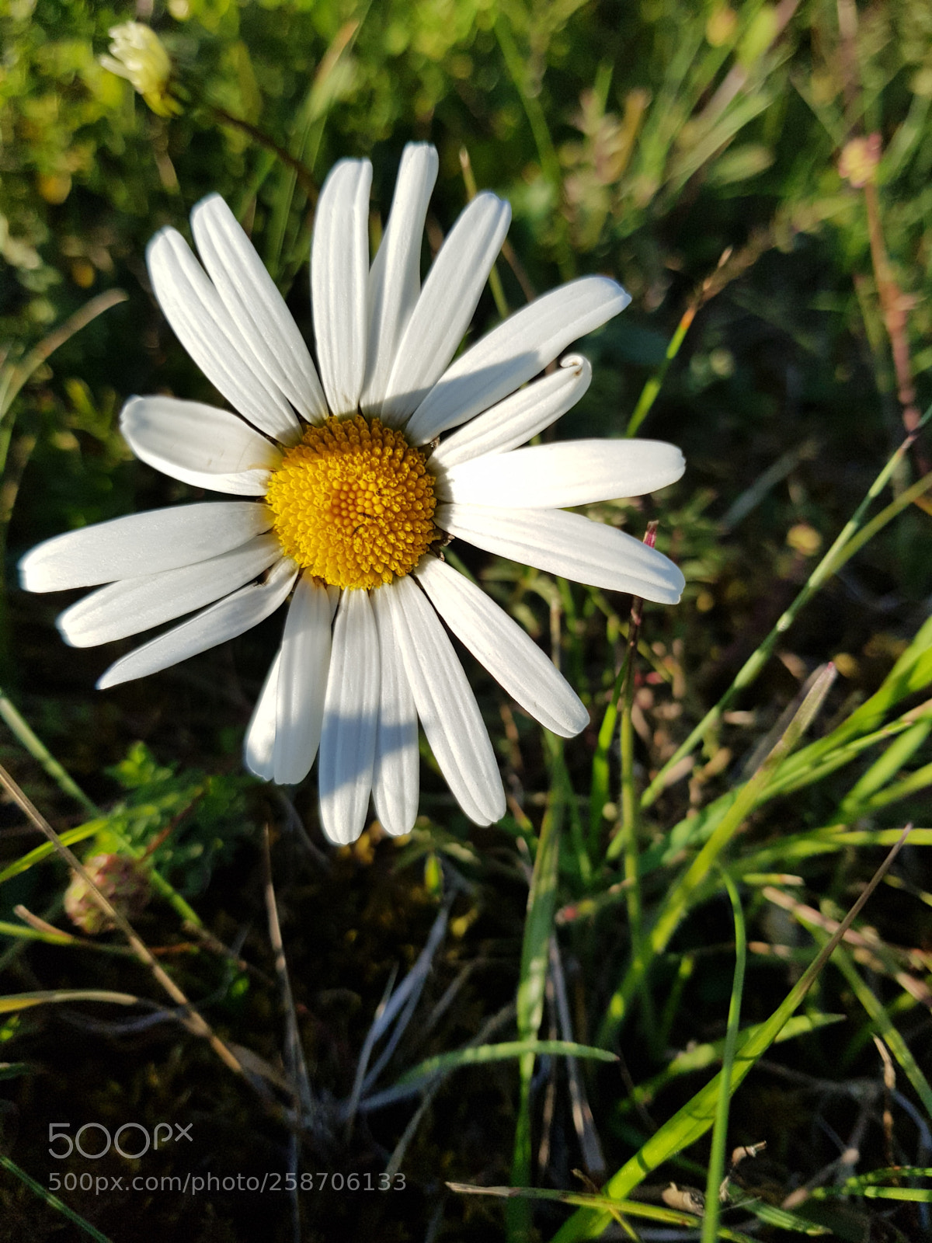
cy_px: 622
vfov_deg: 67.3
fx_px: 933
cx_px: 466
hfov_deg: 53.1
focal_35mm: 26
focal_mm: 4.2
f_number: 1.7
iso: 40
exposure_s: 1/1692
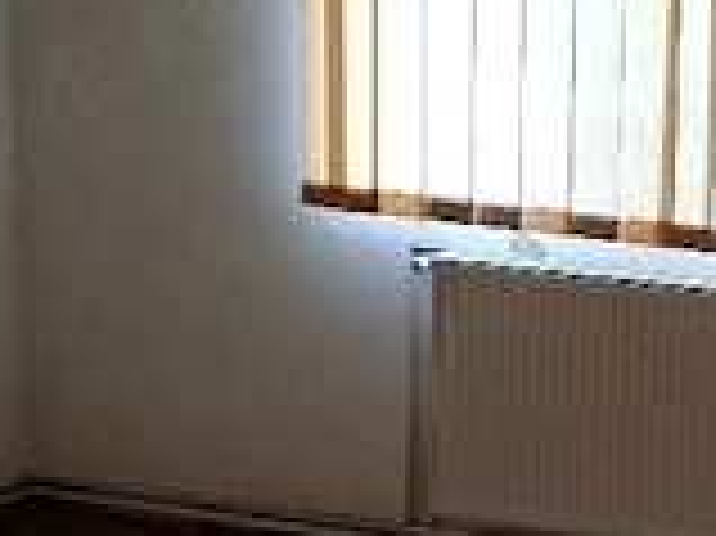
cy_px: 194
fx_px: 1798
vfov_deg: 16.9
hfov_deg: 21.1
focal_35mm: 87
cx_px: 847
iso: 200
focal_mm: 5.54
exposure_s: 1/120
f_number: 1.8
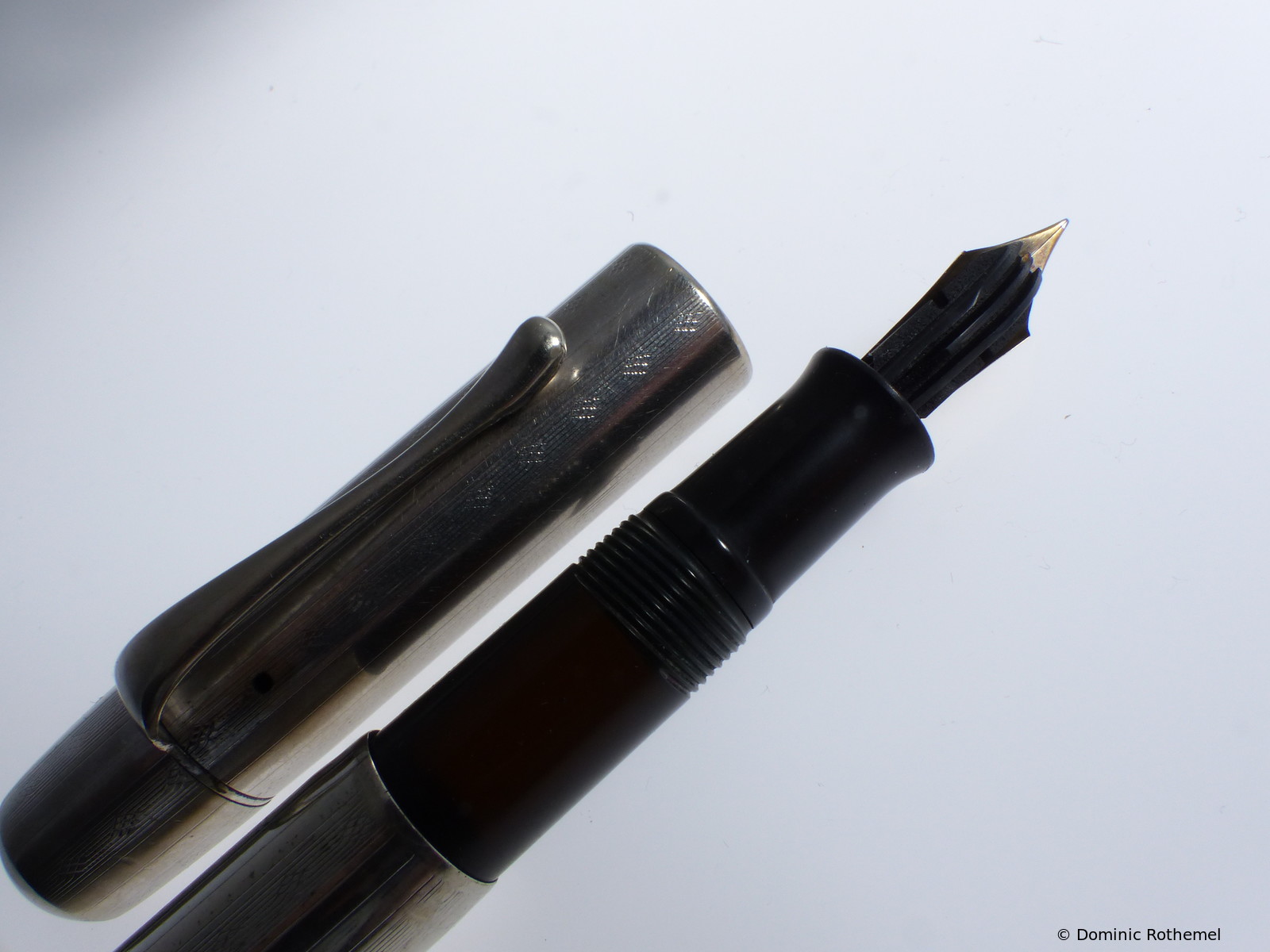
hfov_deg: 69.4
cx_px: 635
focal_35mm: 25
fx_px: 917
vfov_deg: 54.9
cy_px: 476
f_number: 8
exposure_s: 1/40
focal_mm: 4.5
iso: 100
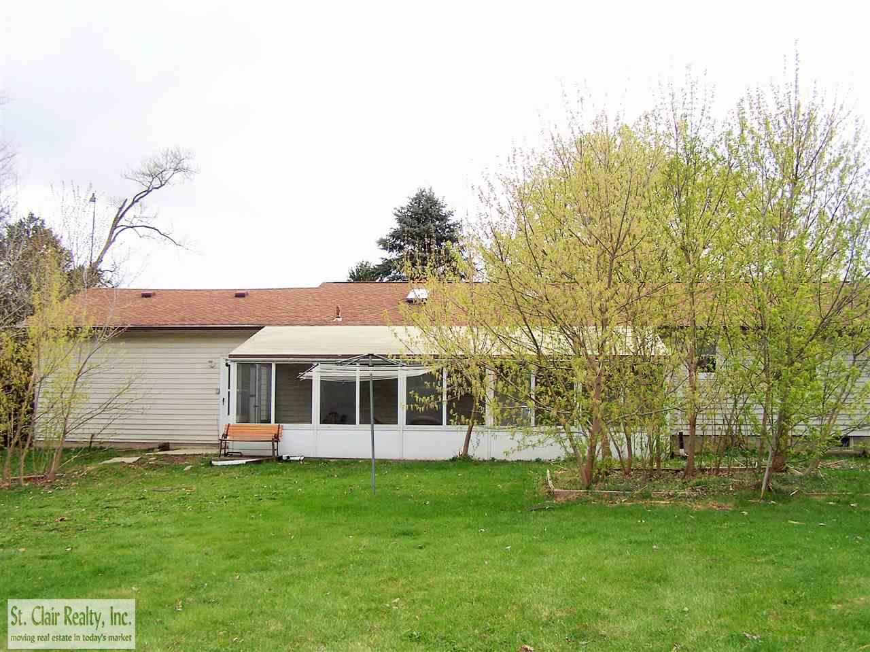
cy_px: 326
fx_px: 955
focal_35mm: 38
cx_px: 435
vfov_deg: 37.7
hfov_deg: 49.0
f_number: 2.8
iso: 80
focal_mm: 6.3
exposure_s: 1/500
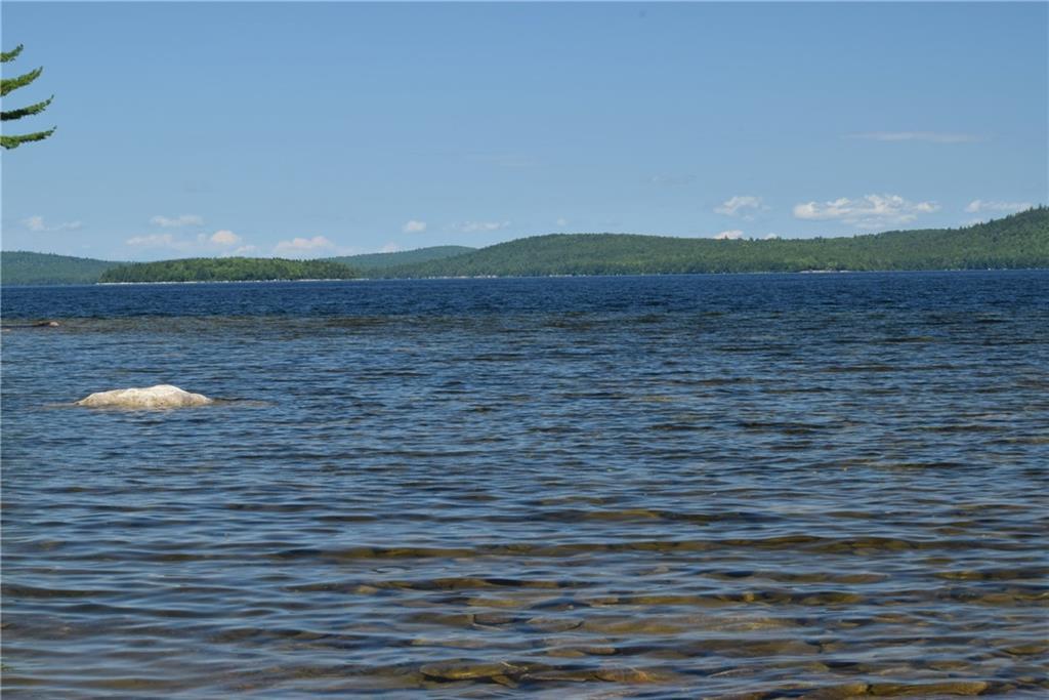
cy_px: 350
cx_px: 524
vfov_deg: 16.6
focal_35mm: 82
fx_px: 2404
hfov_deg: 24.6
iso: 200
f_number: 18
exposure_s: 1/40
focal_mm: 55
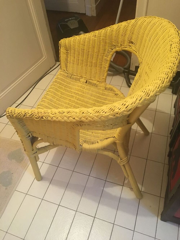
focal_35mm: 29
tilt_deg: -49.2
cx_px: 90
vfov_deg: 61.7
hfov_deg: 48.2
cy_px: 120
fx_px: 201
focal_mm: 4.15
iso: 250
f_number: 2.2
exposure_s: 1/17
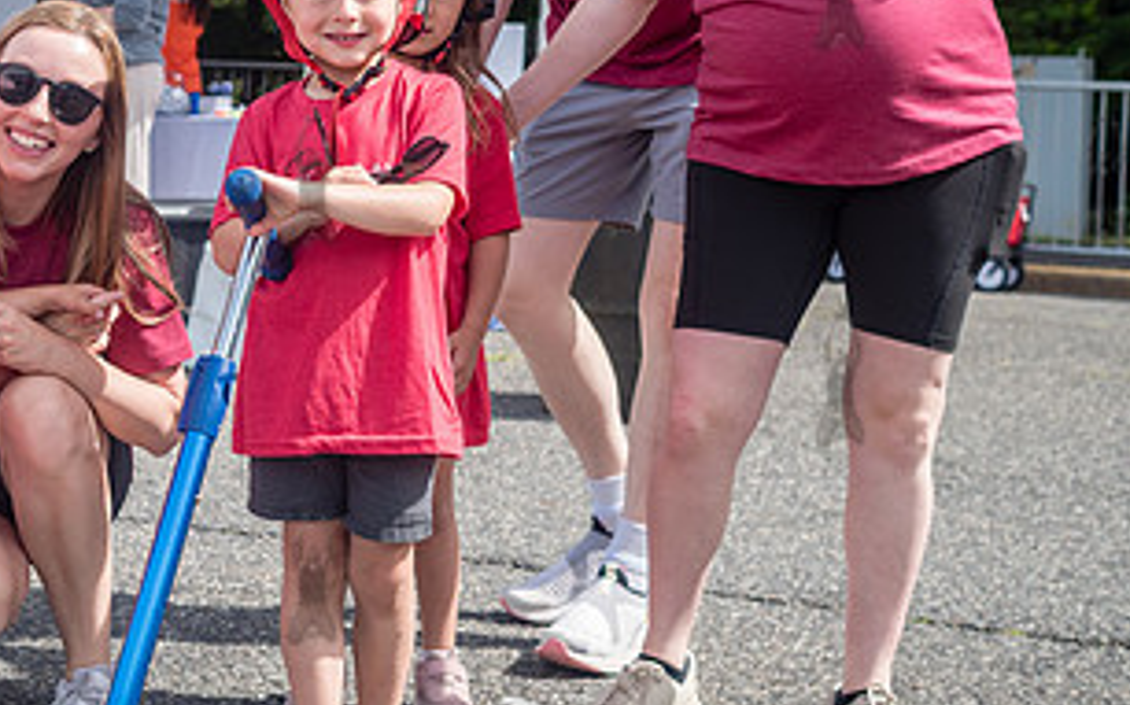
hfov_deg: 26.9
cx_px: 195
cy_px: 175
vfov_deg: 17.3
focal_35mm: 75
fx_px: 2309
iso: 200
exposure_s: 1/1000
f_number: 4
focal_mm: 35
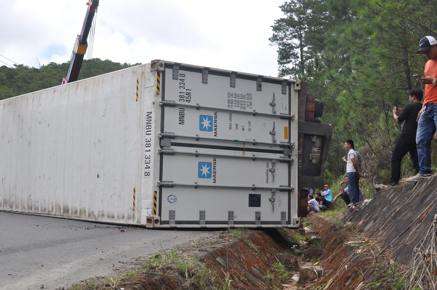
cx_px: 147
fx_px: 715
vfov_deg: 22.8
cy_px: 100
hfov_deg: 33.7
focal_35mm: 59
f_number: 3.8
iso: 200
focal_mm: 24
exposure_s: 1/1000
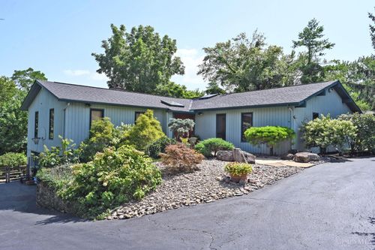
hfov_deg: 73.8
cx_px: 188
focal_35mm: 24
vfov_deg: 53.1
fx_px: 250
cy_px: 125
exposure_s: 1/320
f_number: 6.3
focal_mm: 24
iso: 100
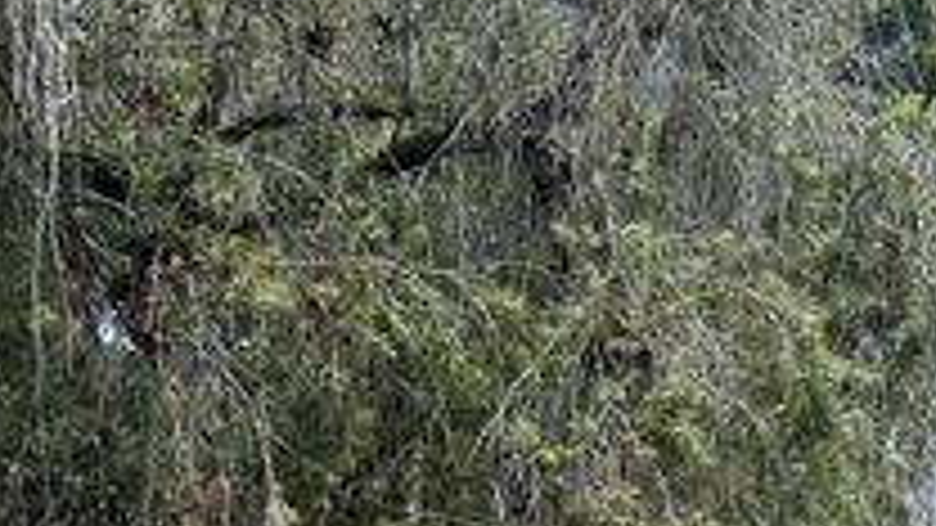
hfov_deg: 33.3
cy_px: 771
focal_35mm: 63
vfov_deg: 17.4
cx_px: 518
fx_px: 1564
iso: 80
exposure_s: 1/2445
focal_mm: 6.76
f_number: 1.78
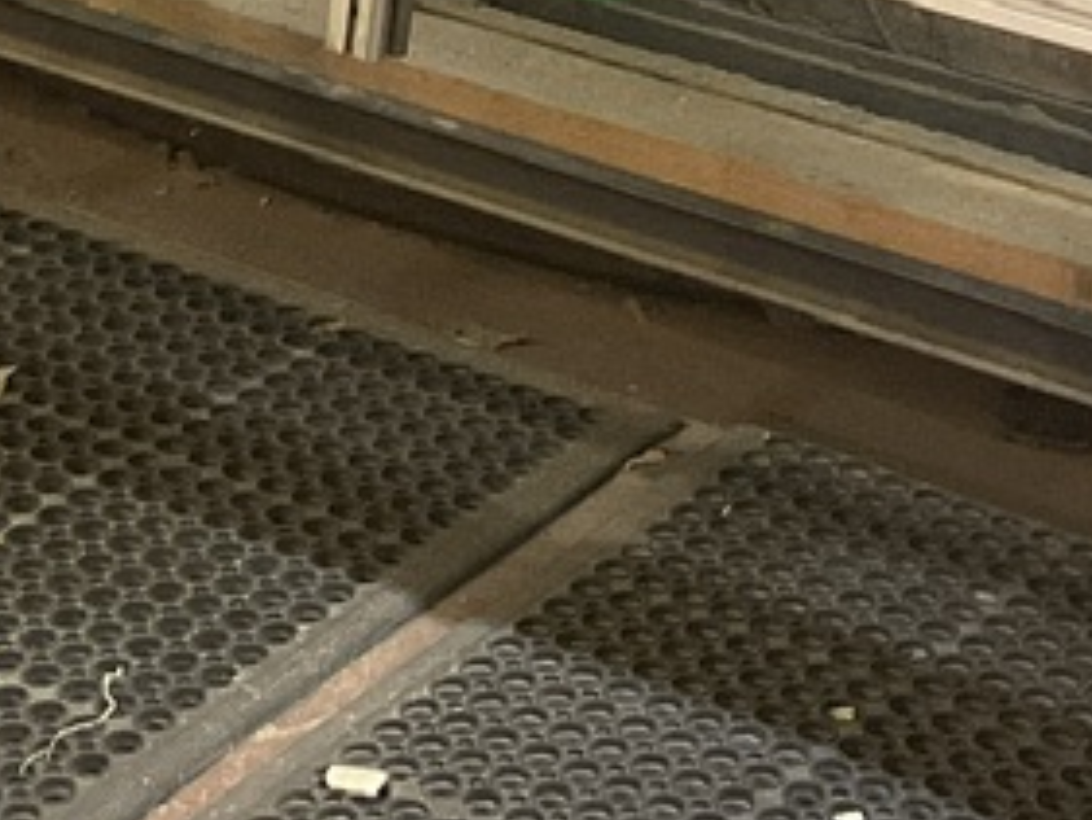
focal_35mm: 132
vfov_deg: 10.8
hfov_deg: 14.9
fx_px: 4166
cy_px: -486
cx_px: 692
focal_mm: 3
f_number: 1.8
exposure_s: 1/50
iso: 200
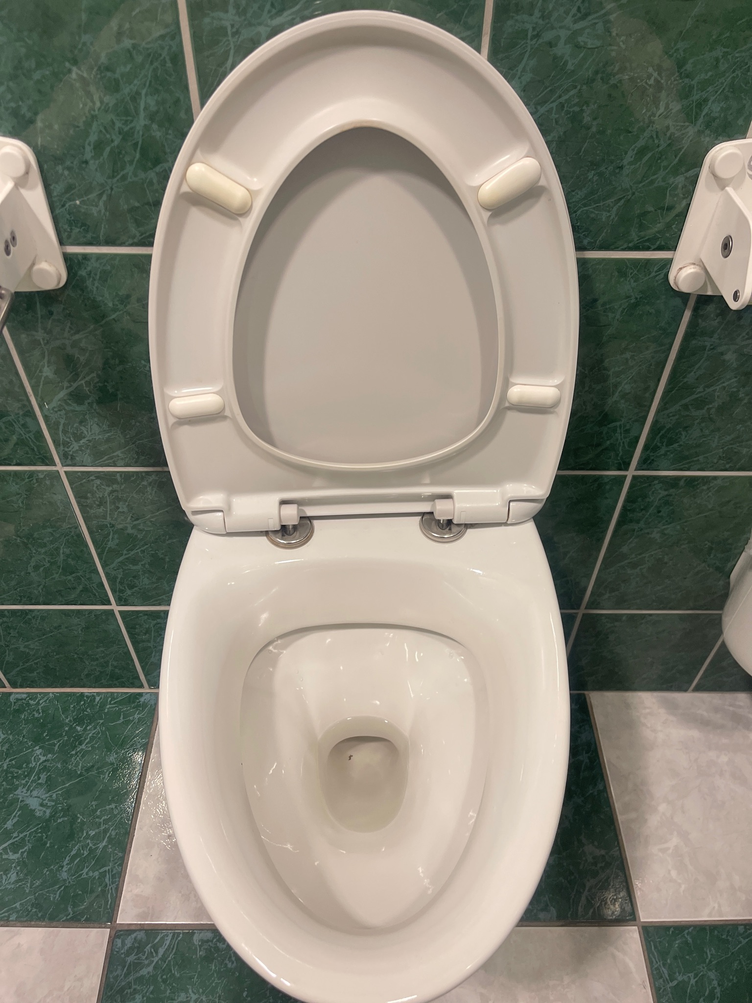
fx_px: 724
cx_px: 376
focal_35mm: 25
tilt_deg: -45.6
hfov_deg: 54.9
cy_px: 502
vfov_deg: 69.4
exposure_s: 1/100
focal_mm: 5.1
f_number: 1.6
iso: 125
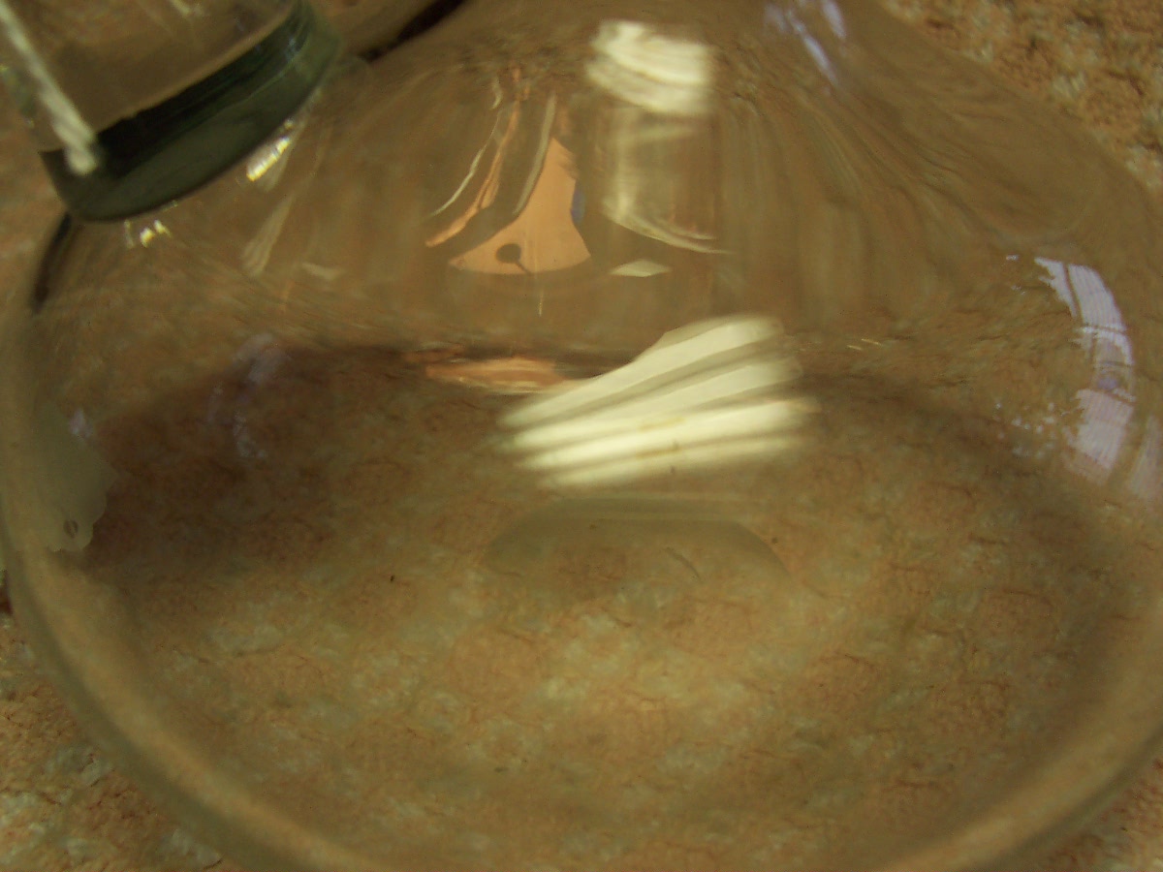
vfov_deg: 38.7
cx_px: 582
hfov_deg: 50.1
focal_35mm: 37
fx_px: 1243
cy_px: 436
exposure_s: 1/180
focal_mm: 5.6
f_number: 2.8
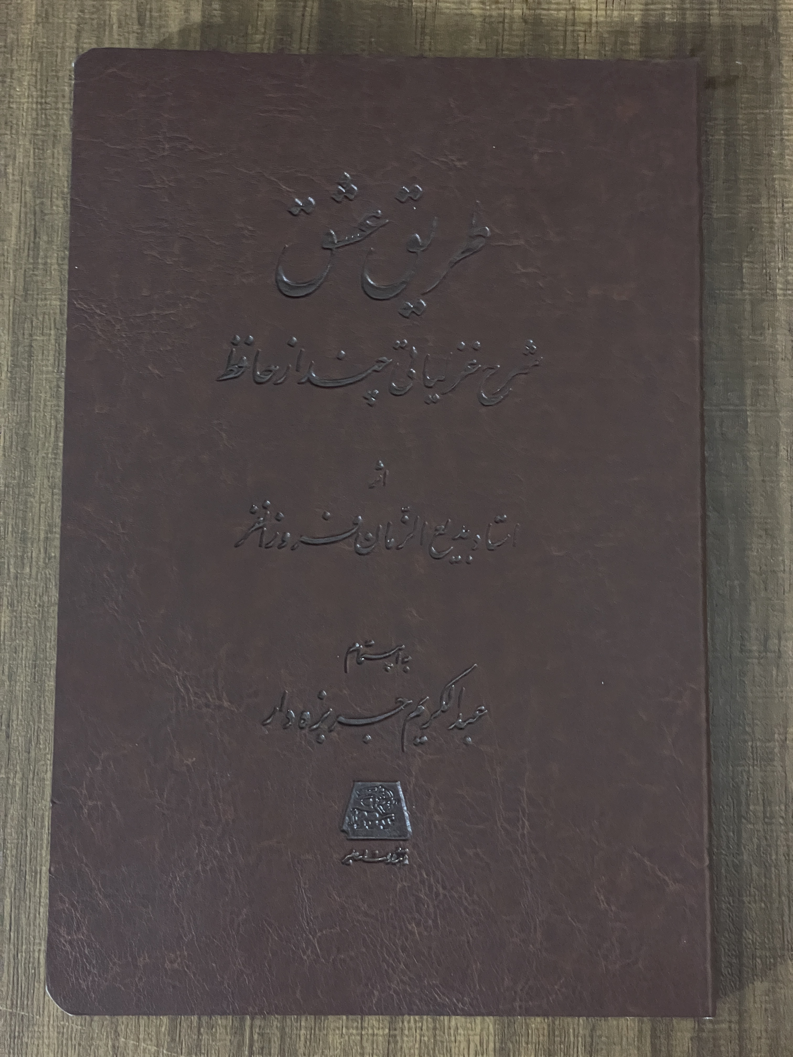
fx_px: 1588
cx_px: 396
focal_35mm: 52
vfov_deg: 36.8
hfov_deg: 28.0
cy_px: 528
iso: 1600
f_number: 2
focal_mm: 6
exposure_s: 1/30
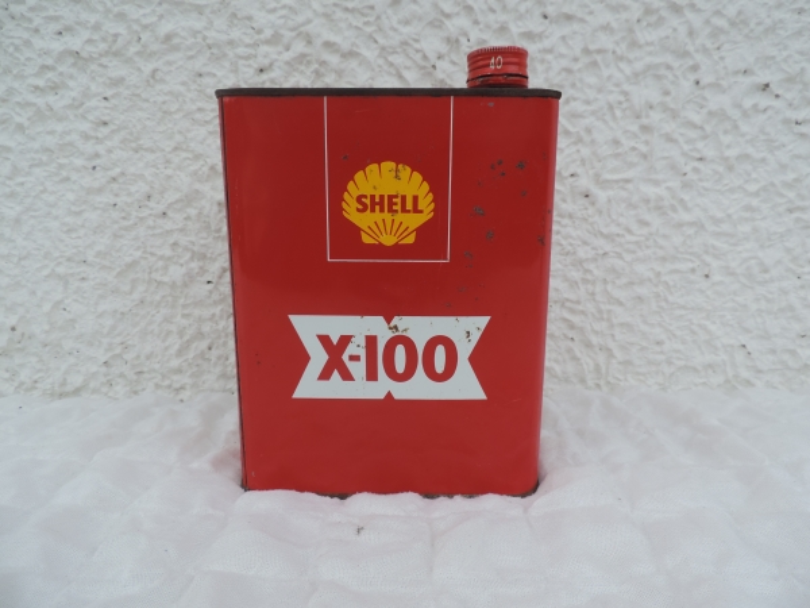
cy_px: 304
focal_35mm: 24
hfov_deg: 71.6
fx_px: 562
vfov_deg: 56.8
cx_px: 405
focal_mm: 4.3
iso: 80
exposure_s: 1/500
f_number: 3
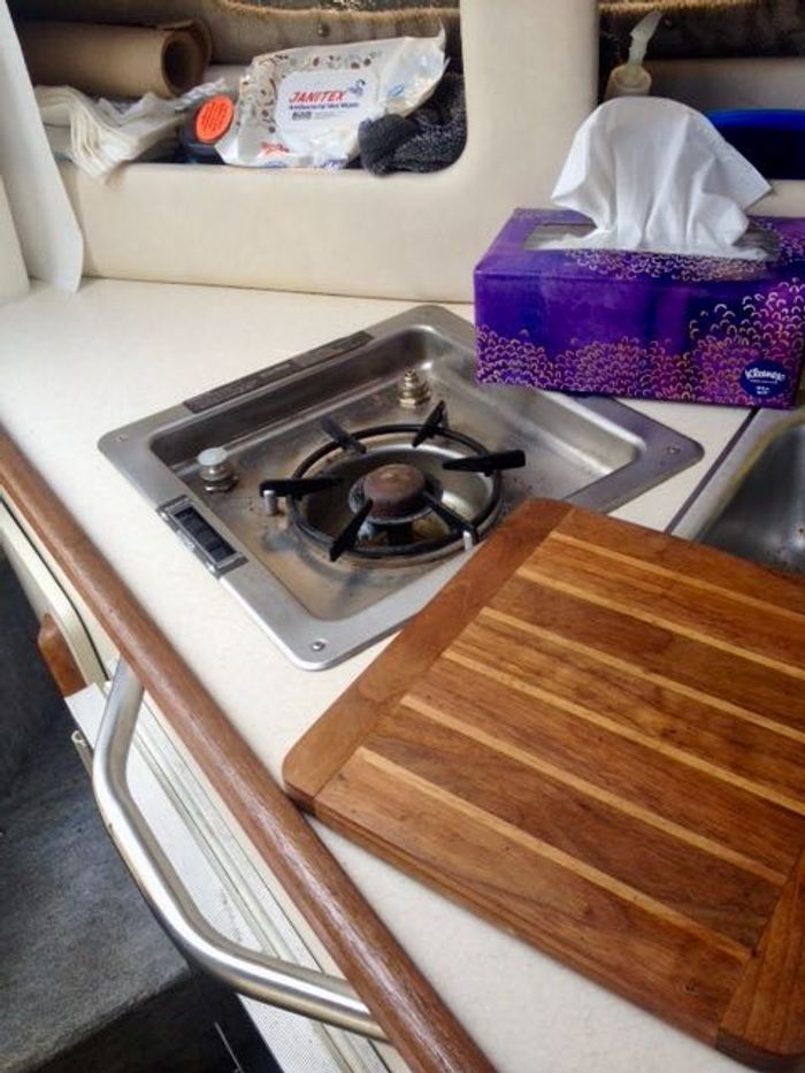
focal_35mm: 35
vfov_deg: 52.6
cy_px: 536
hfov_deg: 40.7
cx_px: 402
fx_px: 1085
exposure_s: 1/206
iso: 50
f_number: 2.4
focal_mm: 4.28
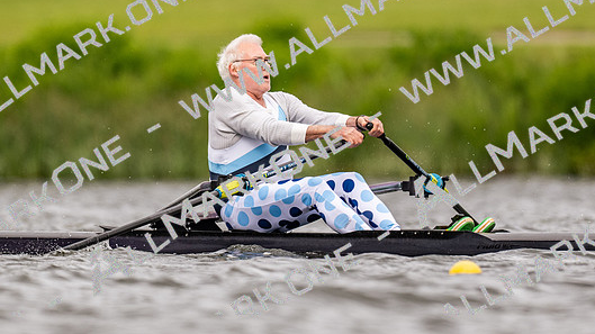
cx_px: 317
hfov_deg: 2.1
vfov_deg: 1.2
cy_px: 123
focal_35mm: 1034
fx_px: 16306
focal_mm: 600
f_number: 4
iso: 640
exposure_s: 1/2500
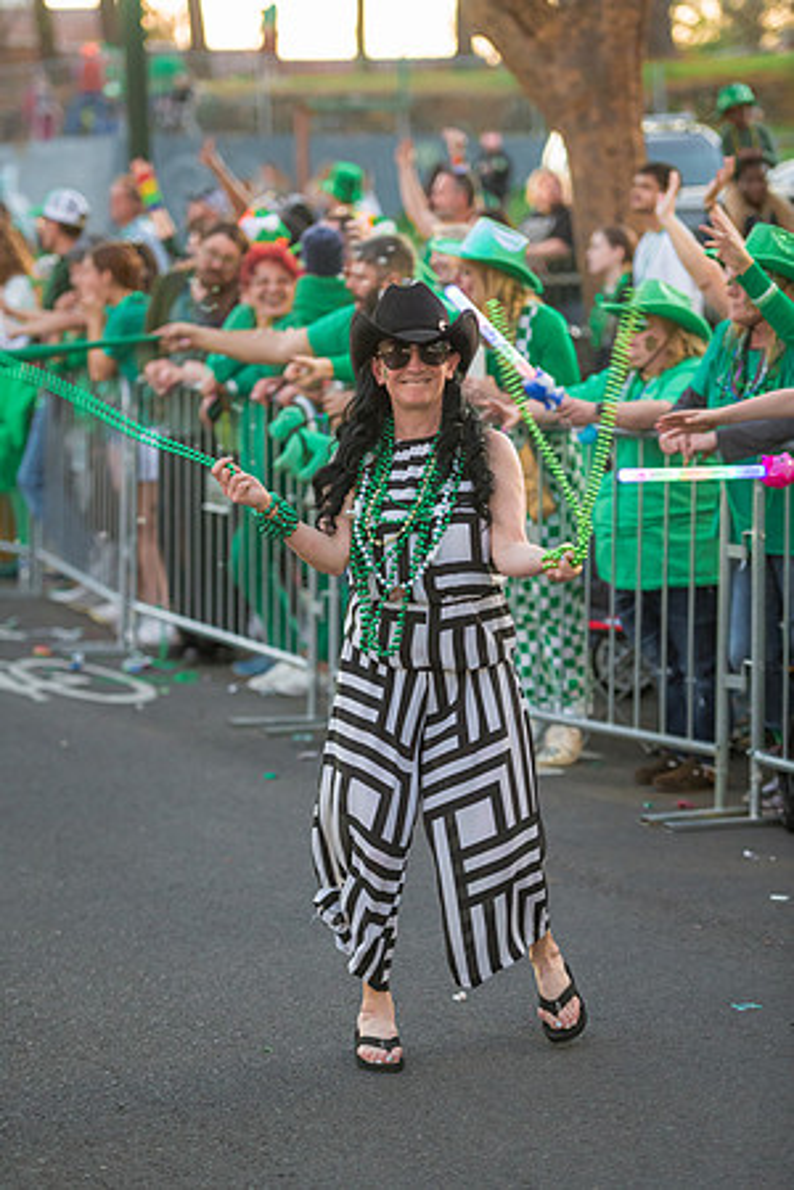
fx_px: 3374
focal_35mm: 102
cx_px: 397
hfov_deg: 13.4
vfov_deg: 20.0
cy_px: 595
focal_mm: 102
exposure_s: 1/320
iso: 5000
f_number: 2.8
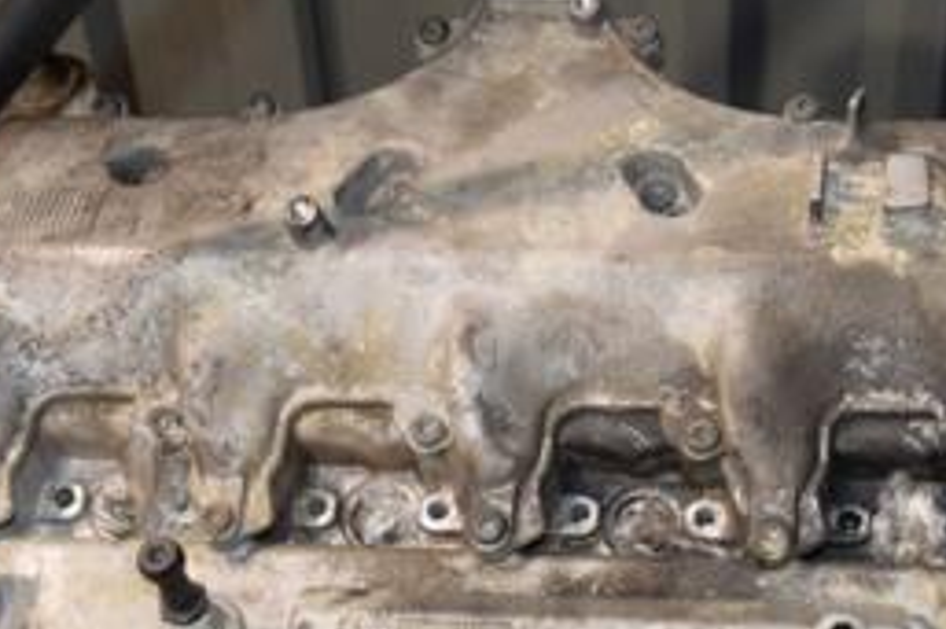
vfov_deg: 17.6
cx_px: 644
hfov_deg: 26.2
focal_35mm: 77
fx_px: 2022
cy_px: 456
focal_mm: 22
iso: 800
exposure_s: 1/60
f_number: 5
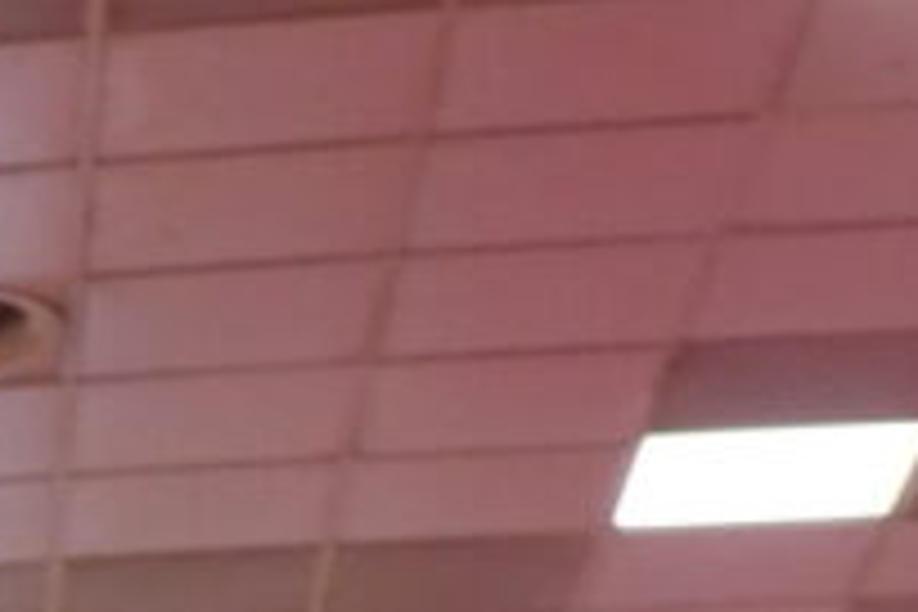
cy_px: 1796
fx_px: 5559
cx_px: -1184
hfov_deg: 8.7
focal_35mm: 218
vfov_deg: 5.9
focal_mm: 13.65
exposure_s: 1/200
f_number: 3.2
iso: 1000
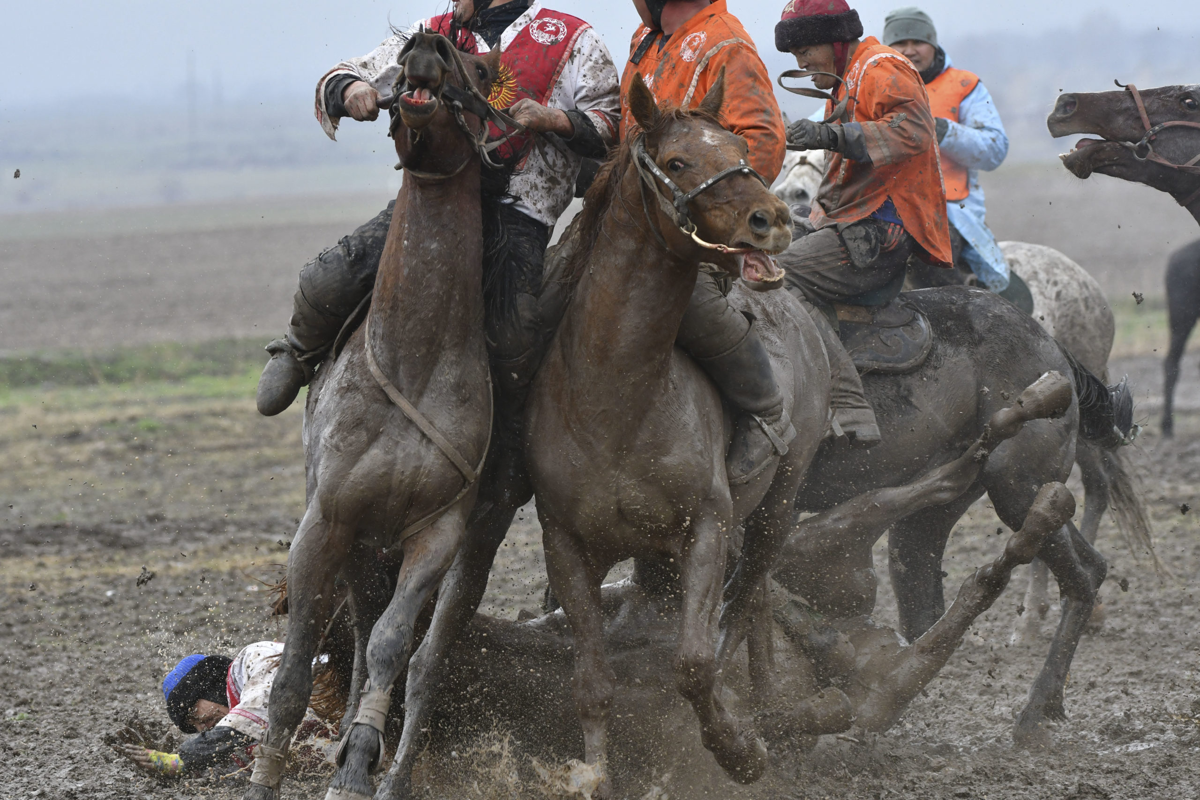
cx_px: 600
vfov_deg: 4.6
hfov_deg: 6.9
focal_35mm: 300
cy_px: 400
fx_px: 10000
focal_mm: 200
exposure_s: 1/1000
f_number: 5.6
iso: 800
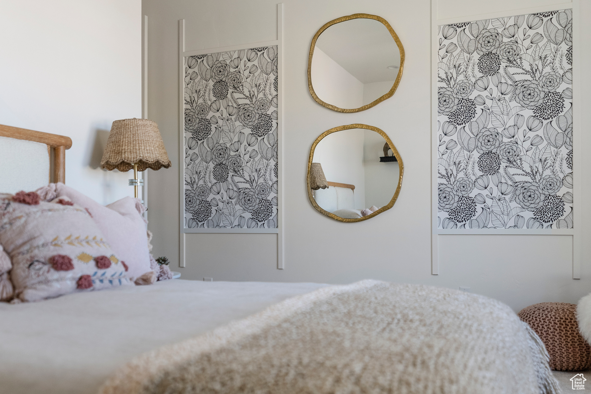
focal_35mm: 35
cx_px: 296
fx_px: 575
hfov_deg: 54.4
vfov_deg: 37.9
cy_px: 197
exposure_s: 1/500
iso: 640
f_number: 2.8
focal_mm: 35
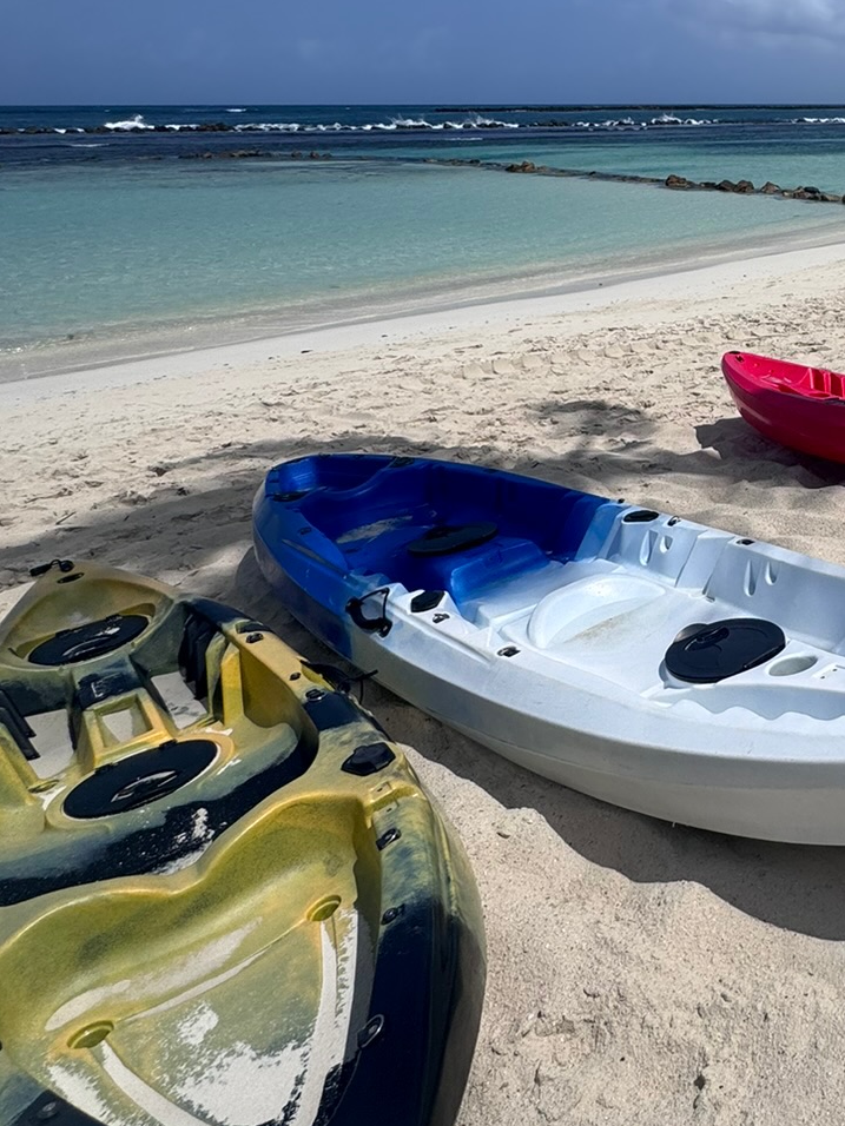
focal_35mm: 30
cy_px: 351
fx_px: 976
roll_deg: -0.9
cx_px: 866
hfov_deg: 40.3
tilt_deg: -14.4
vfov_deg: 58.2
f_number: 2.2
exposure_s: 1/4630
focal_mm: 2.22
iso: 32
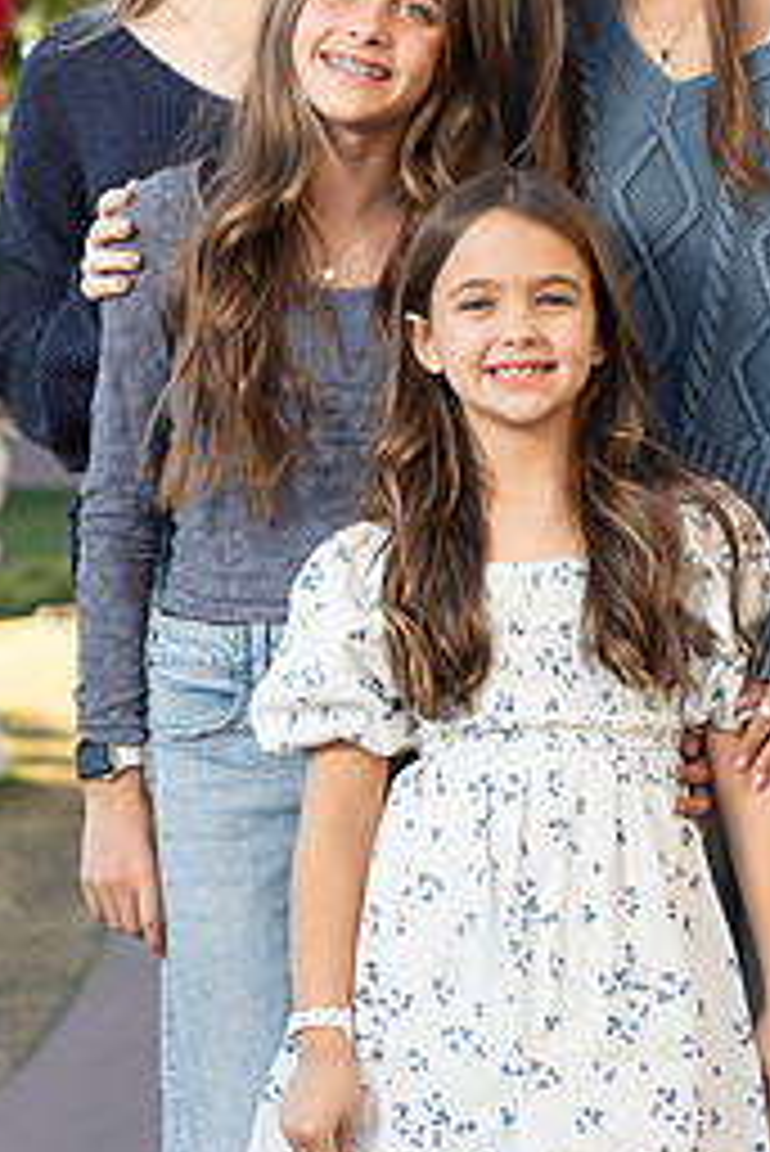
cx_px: 455
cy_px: 279
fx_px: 3492
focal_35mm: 109
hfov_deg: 12.6
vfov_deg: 18.6
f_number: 4
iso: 160
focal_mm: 62
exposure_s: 1/200
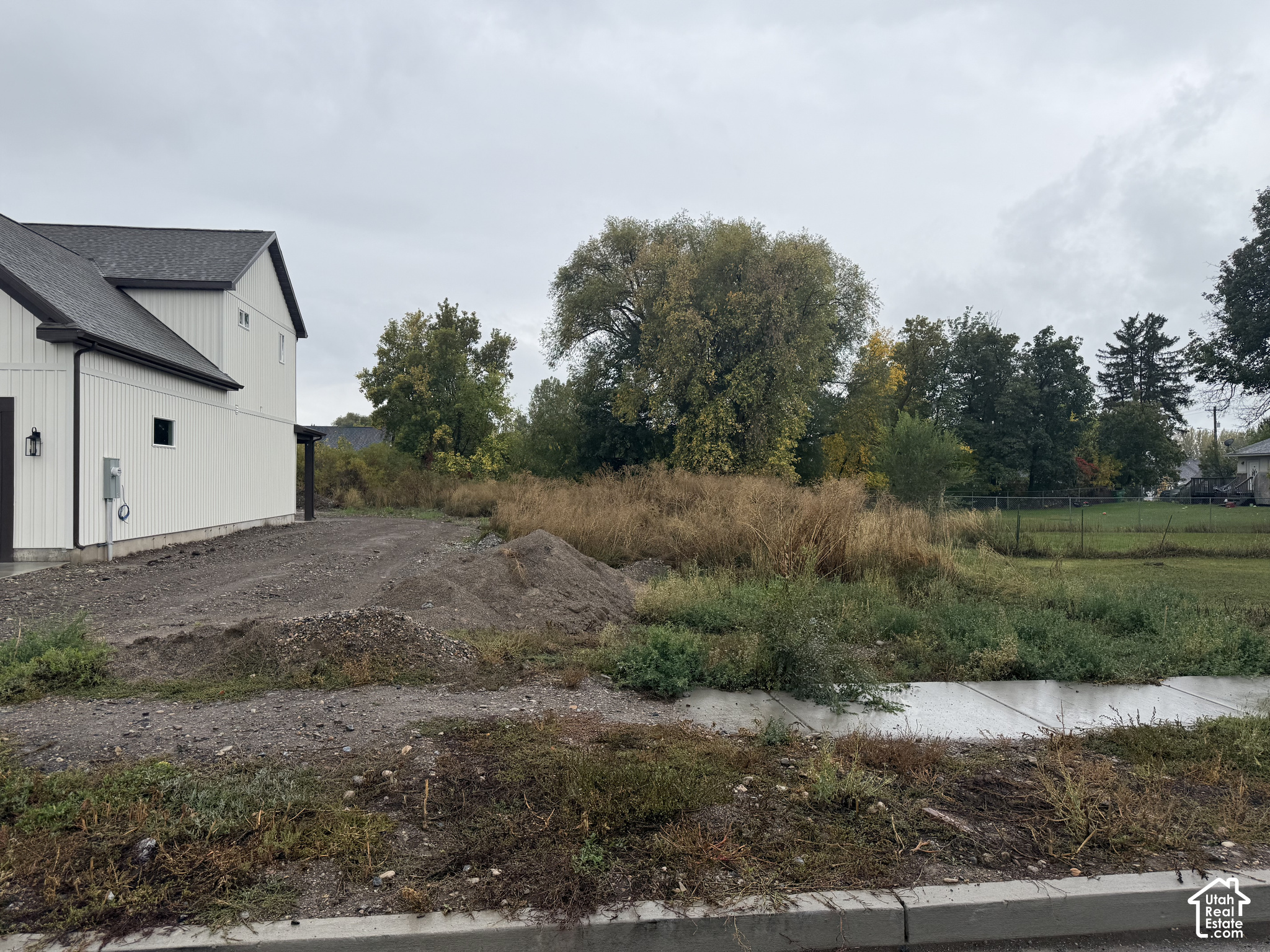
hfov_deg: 71.6
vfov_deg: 56.8
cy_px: 476
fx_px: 881
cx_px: 635
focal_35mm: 24
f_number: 1.78
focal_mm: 6.76
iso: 80
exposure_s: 1/1689
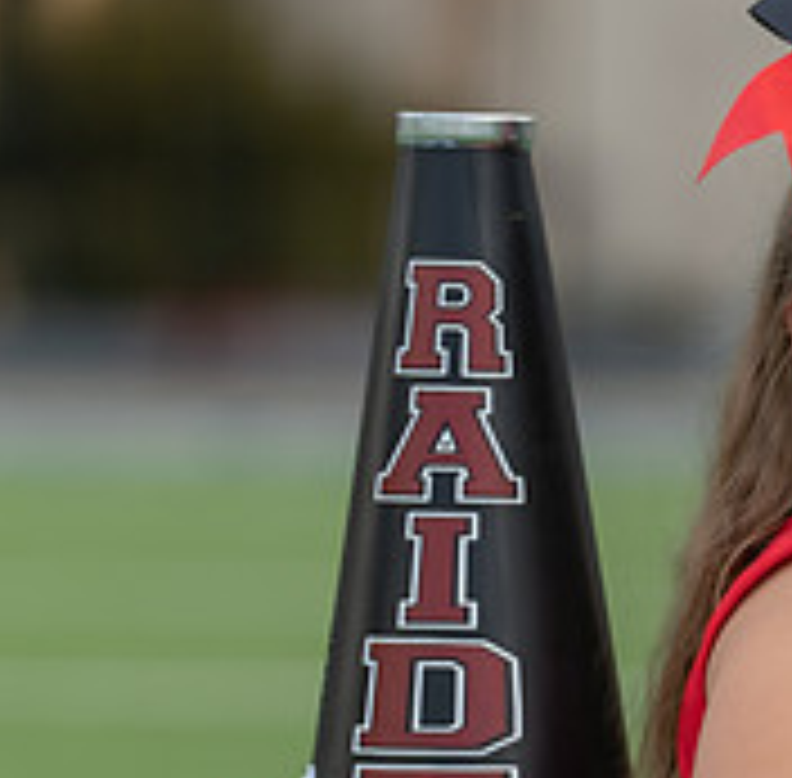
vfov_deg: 3.8
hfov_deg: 3.9
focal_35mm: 453
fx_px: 11627
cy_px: 673
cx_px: 1084
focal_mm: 136
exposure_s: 1/320
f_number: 2.8
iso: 100
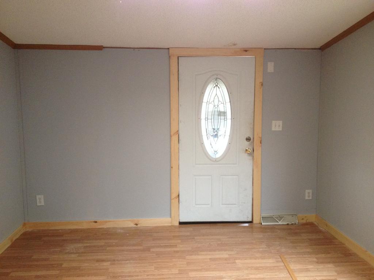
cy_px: 140
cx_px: 187
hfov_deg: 52.6
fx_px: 378
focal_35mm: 35
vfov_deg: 40.7
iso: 200
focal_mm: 4.28
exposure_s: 1/20
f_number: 2.4
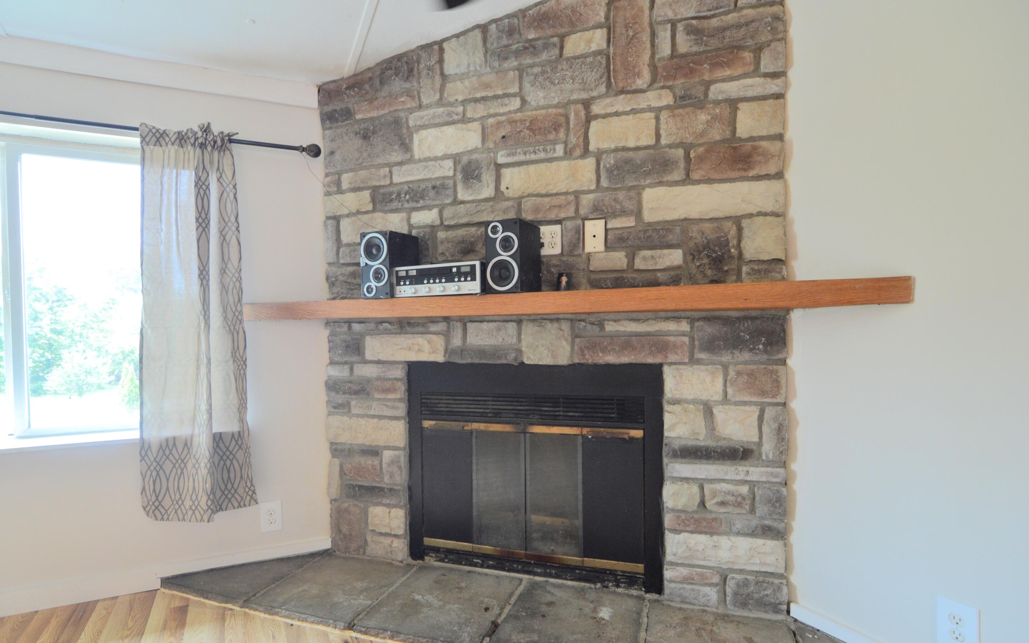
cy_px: 350
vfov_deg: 66.3
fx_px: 492
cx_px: 496
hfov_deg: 92.6
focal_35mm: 18
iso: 400
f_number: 3.5
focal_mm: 11
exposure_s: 1/60
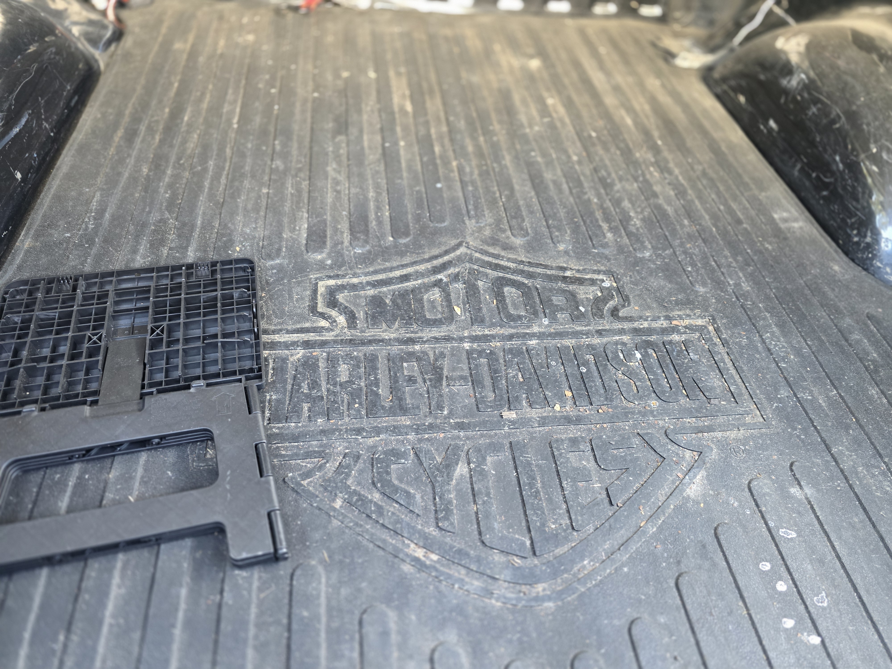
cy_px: 334
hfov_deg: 73.9
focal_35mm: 23
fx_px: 593
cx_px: 446
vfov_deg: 58.9
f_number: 1.7
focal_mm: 6.3
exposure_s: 1/120
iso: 640
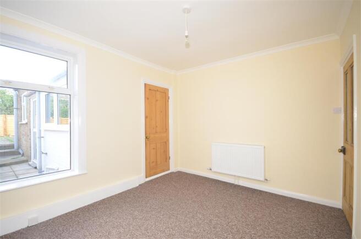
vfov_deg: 77.0
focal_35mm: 15
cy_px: 120
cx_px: 180
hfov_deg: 100.5
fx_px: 150
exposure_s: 1/40
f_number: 6.3
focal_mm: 10
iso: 640
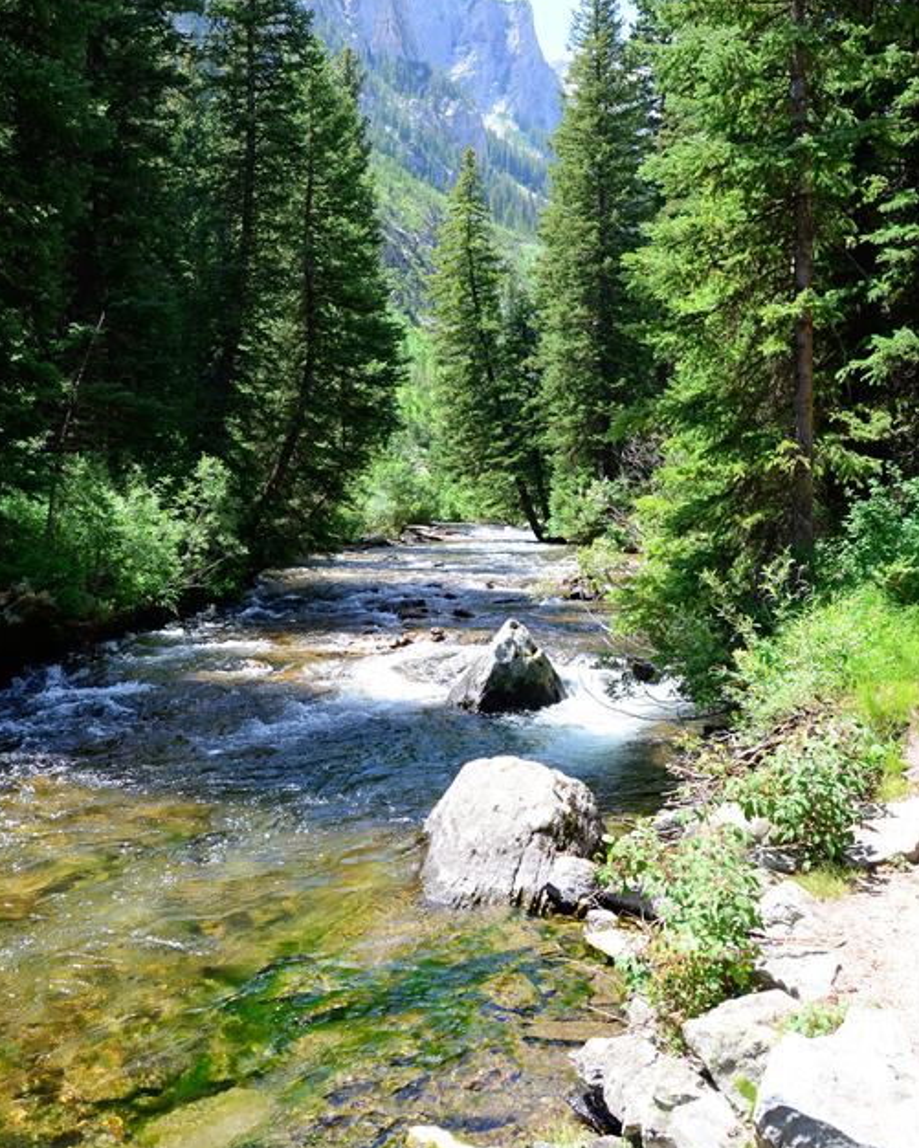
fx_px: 1054
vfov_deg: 57.0
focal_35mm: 31
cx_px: 457
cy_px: 510
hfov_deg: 47.1
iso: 200
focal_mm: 18
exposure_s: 1/160
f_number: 6.3
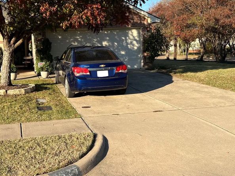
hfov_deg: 41.9
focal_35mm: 45
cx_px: 95
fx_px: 305
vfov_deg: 32.1
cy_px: 69
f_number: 1.5
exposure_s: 1/1972
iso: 50
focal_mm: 5.7
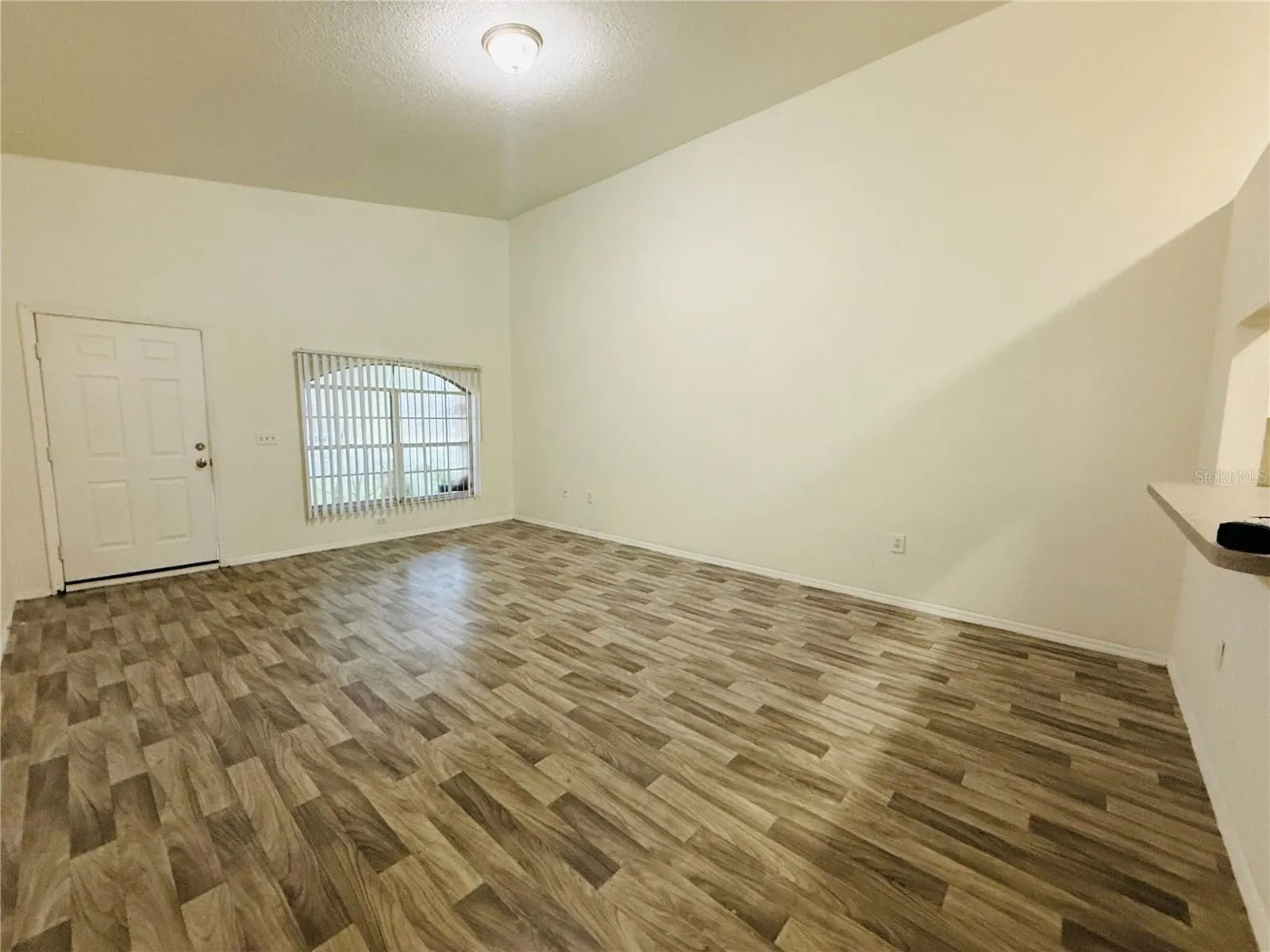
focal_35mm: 14
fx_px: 514
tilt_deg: -5.8
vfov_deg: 85.7
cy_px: 476
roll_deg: +0.0
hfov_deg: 102.1
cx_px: 635
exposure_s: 1/60
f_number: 2.2
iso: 400
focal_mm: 2.22
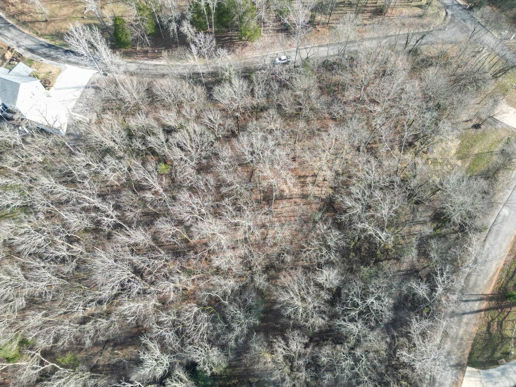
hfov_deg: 71.6
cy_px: 194
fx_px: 358
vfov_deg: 56.8
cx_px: 258
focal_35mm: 24
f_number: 1.7
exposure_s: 1/640
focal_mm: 6.72
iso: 120
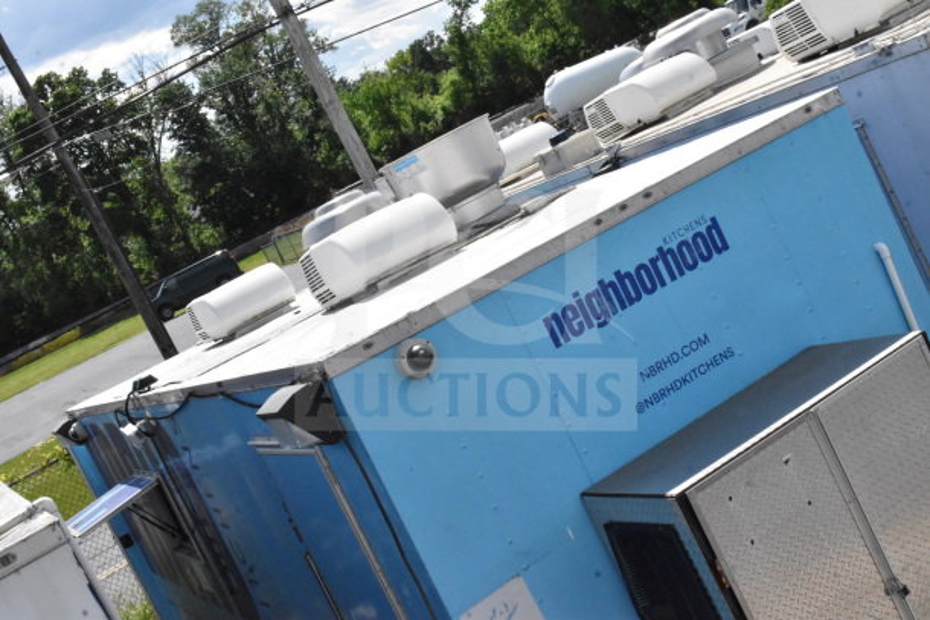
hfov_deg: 38.9
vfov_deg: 26.5
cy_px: 310
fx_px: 1318
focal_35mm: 51
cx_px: 465
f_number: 25
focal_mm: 34
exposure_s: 1/2500
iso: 6400
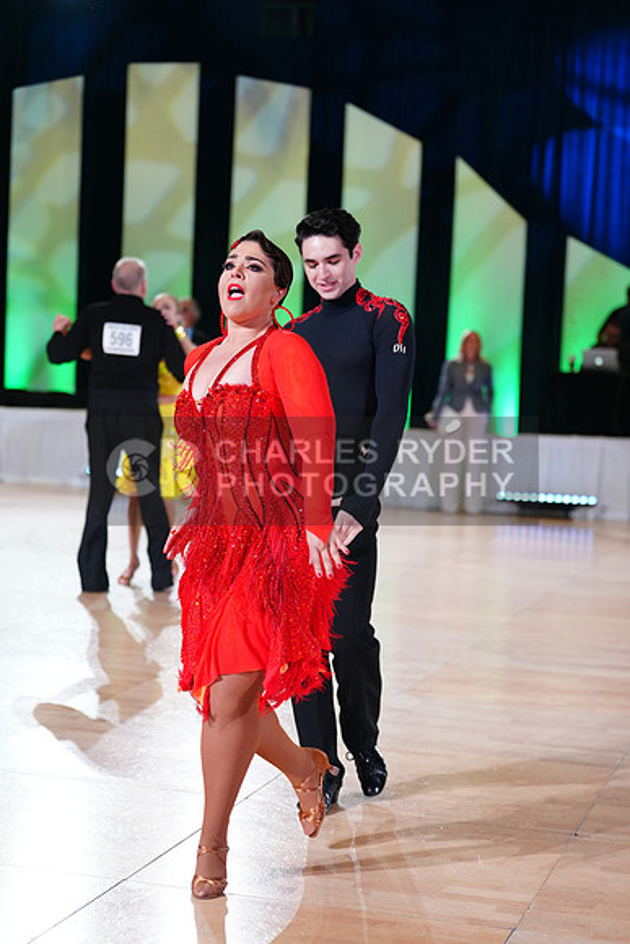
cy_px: 472
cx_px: 315
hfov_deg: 19.5
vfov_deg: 28.8
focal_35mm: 70
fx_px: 1836
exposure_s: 1/400
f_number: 2.8
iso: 2000
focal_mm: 70
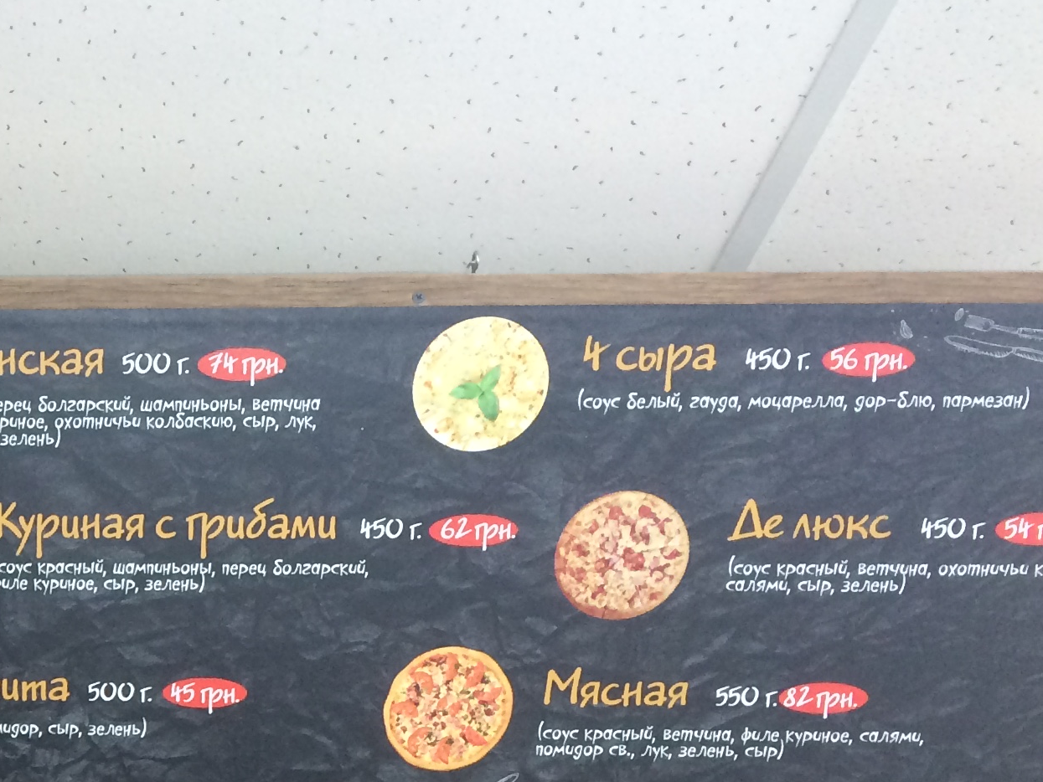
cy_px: 977
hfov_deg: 22.9
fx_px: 2290
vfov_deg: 18.2
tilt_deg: +20.3
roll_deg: -1.2
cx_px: -304
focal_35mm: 76
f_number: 2.2
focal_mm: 4.15
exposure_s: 1/33
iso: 80
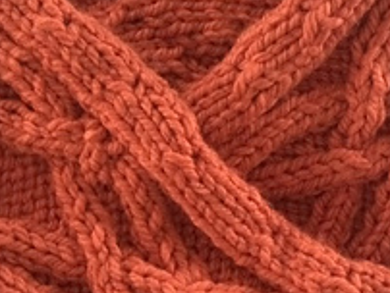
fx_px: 1072
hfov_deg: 20.6
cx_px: 180
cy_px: 262
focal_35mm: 95
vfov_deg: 15.4
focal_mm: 4.12
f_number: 2.2
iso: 500
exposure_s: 1/15
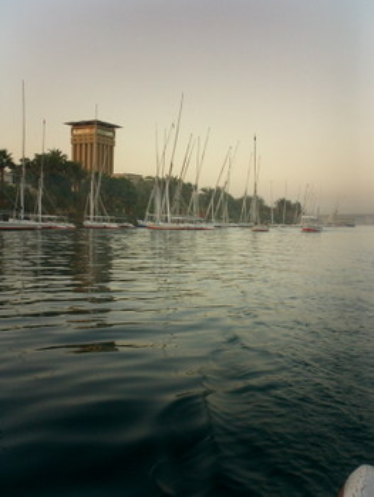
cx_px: 187
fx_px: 532
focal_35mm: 37
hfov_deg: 38.7
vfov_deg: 50.1
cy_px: 248
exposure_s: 1/60
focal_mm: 5.6
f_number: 3.5
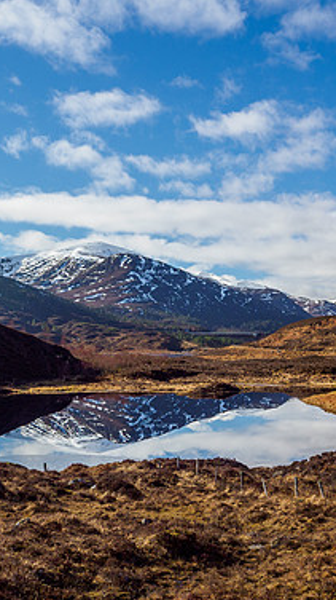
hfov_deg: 24.9
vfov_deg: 42.8
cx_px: 160
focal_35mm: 48
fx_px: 762
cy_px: 349
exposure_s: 1/100
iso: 200
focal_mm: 12
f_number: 7.1
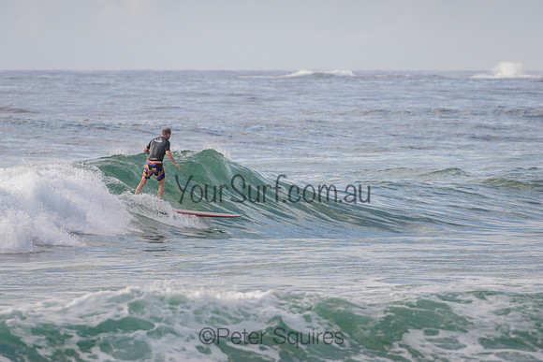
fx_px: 8300
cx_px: 260
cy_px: 157
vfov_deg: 2.5
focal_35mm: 550
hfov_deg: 3.7
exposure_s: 1/2000
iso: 320
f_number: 5.6
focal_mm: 400
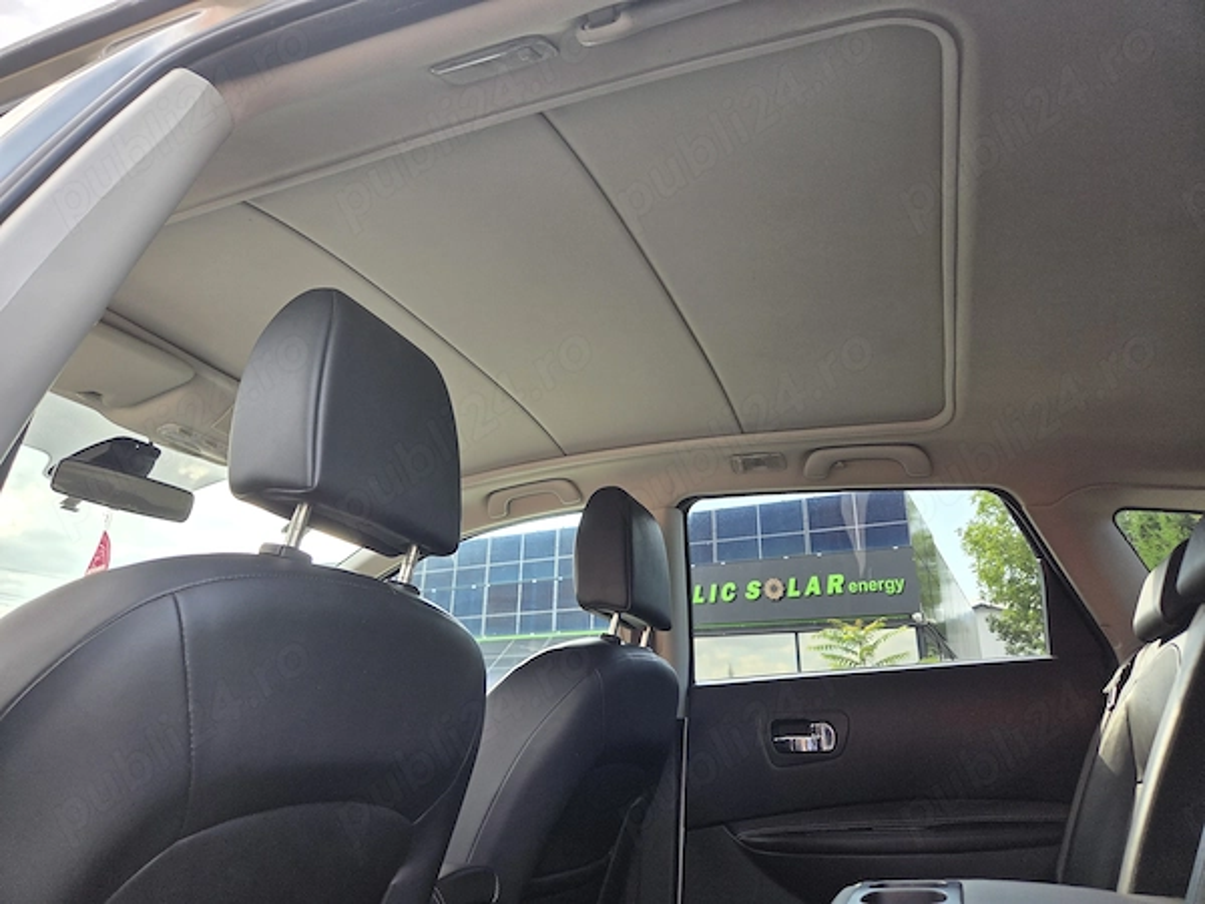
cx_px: 602
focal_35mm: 23
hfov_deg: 73.9
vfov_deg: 58.9
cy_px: 452
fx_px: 801
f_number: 1.8
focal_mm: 5.4
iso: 40
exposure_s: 1/180
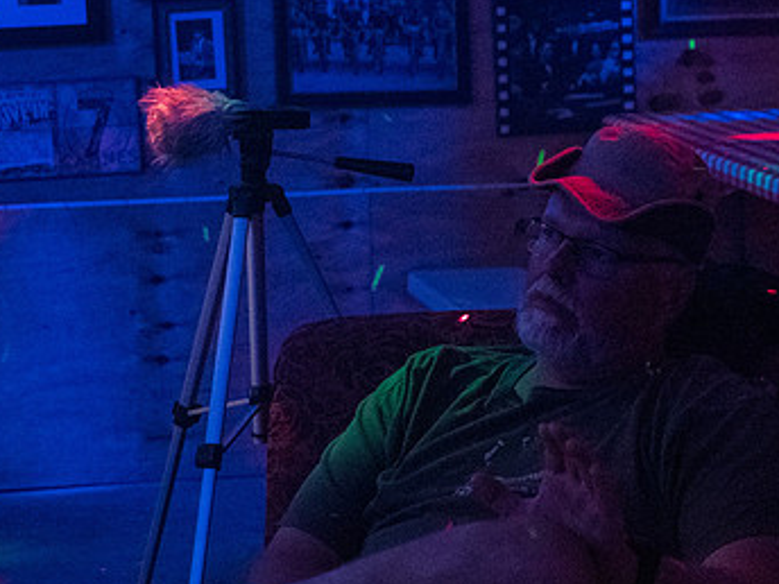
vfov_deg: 11.0
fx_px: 3038
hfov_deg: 14.6
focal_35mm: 135
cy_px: 311
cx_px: 550
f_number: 2.8
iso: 6400
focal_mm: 40
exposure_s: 1/100
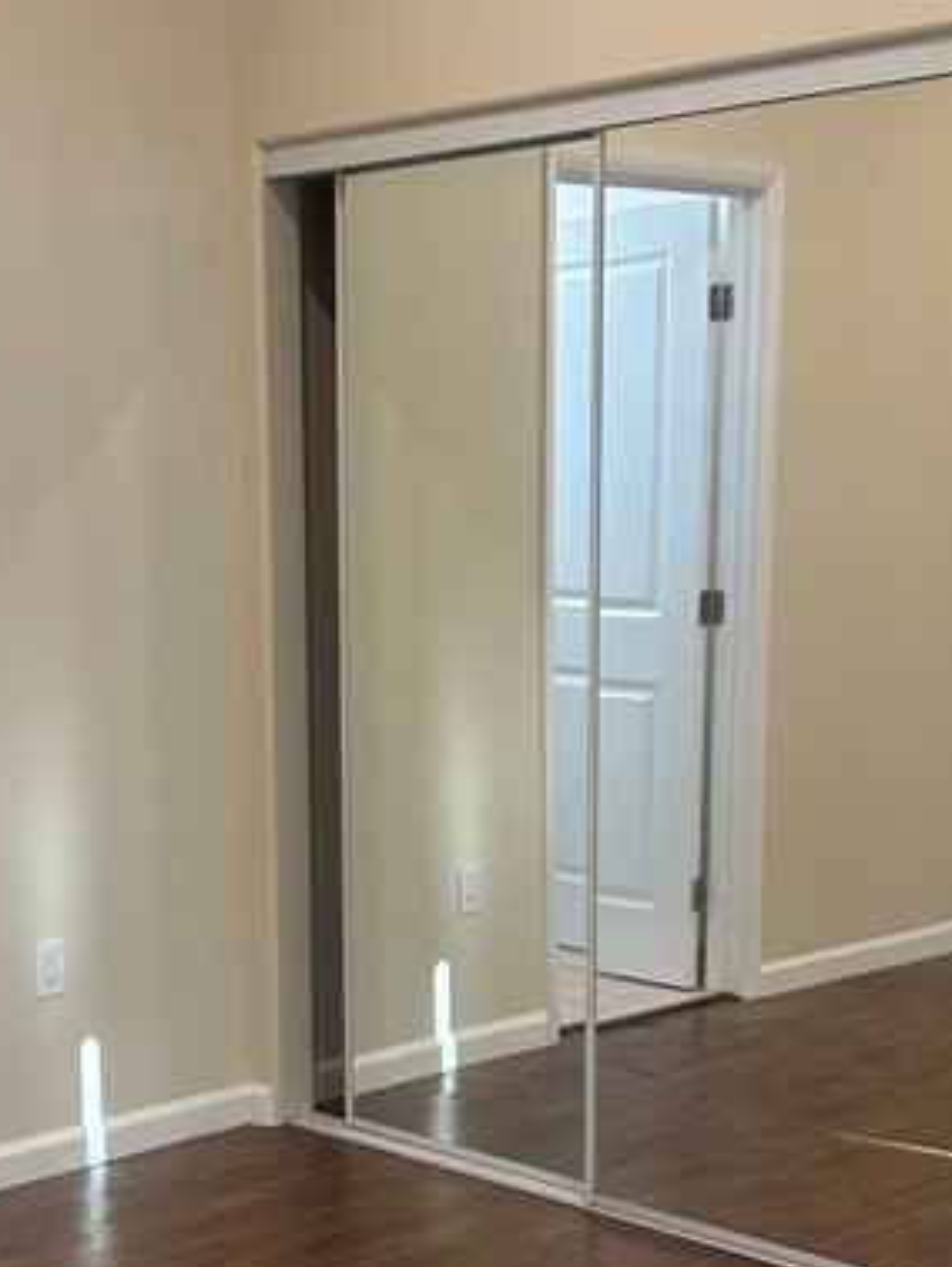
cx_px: 332
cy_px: 885
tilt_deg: -10.7
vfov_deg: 29.5
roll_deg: +0.9
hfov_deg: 22.5
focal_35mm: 65
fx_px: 2381
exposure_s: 1/120
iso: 160
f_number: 1.78
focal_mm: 6.86
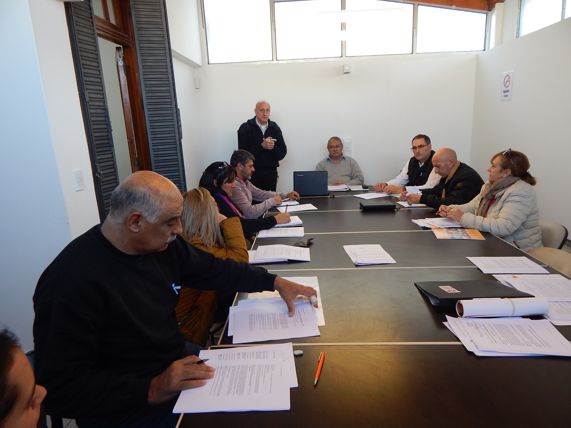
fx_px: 363
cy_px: 214
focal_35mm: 22
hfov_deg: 76.4
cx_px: 286
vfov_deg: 61.1
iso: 125
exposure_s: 1/40
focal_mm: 4
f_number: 3
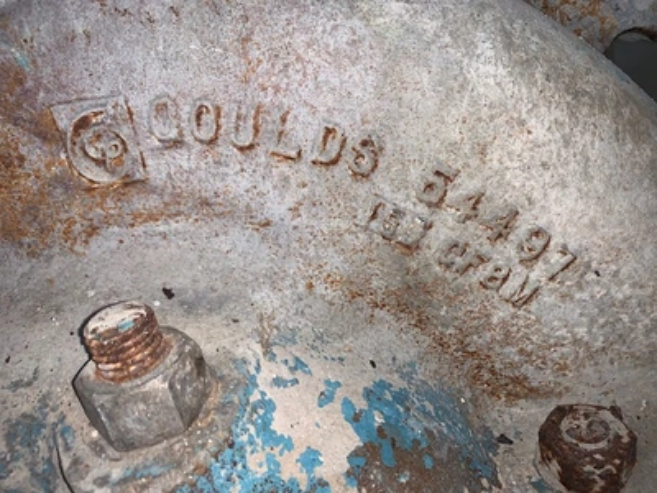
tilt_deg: -23.3
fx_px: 493
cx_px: 328
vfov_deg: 53.1
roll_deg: +11.8
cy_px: 246
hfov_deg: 67.3
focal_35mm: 26
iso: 25
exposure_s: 1/35
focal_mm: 4.25
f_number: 1.8
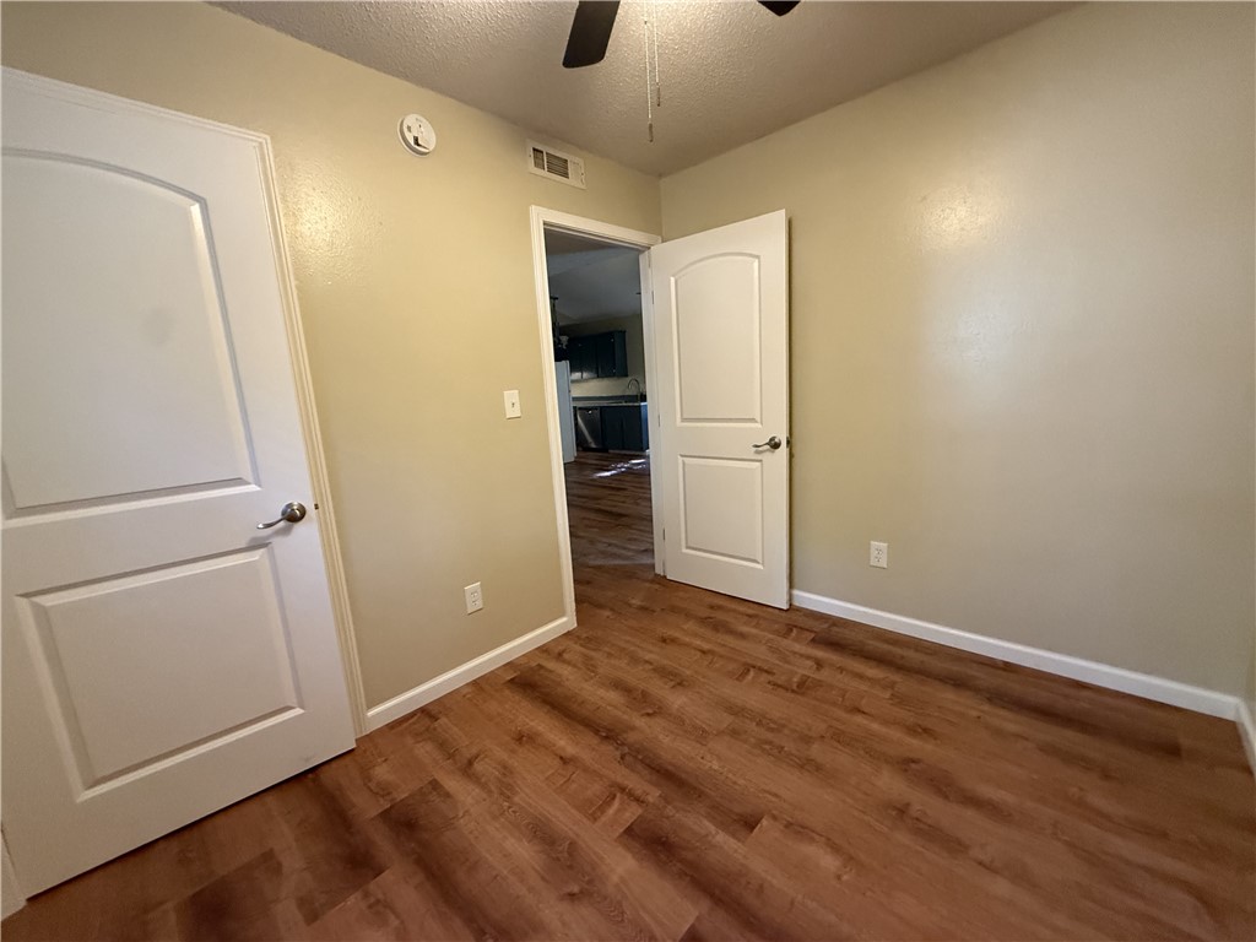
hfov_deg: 102.1
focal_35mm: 14
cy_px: 471
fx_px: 508
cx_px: 628
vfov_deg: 85.7
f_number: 2.2
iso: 640
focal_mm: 2.22
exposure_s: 1/60
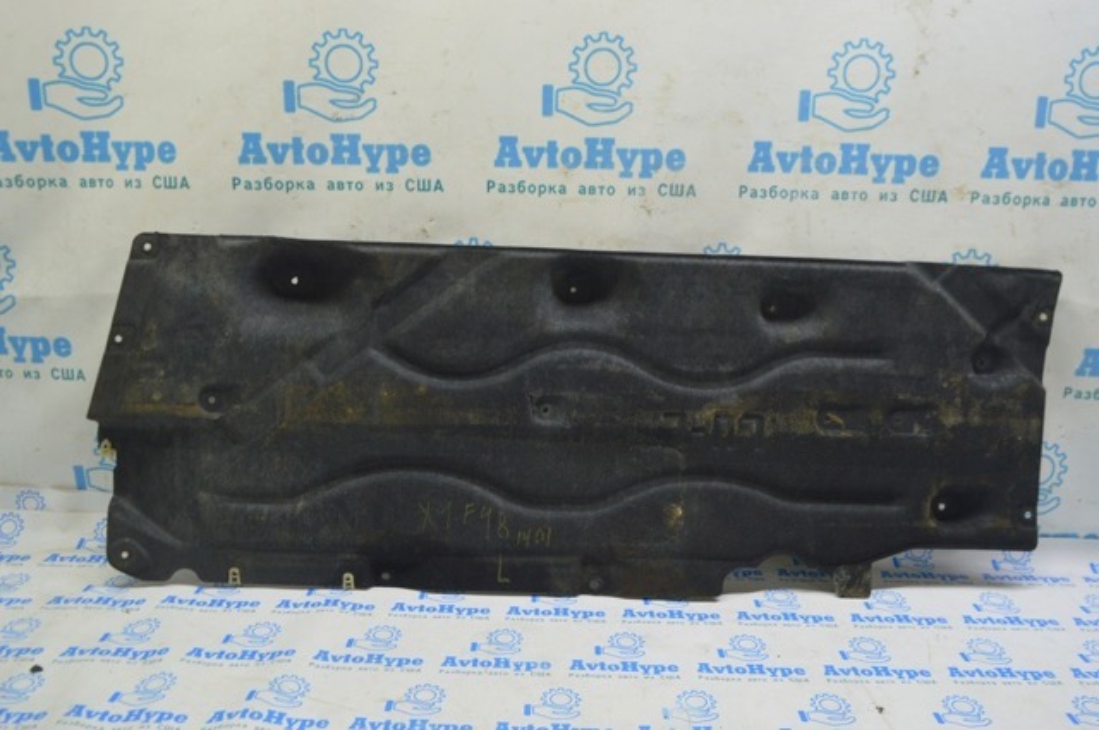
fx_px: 960
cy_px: 365
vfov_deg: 41.6
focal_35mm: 32
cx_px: 550
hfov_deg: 59.6
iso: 400
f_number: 5.6
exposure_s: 1/20
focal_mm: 21
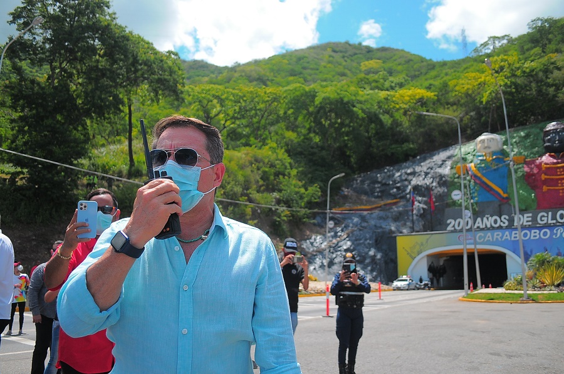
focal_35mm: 27
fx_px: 422
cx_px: 282
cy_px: 187
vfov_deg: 47.8
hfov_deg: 67.5
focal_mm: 18
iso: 400
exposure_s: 1/3200
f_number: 3.5
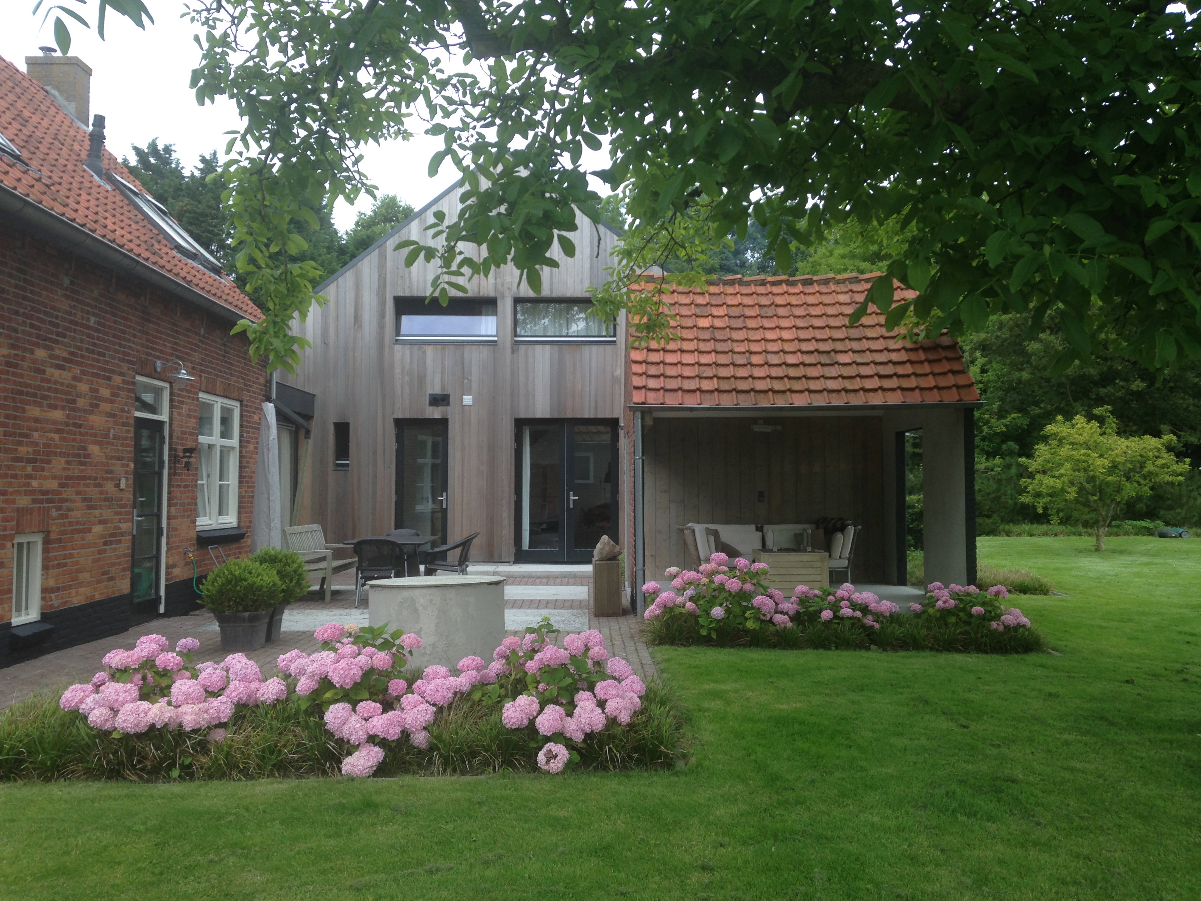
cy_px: 450
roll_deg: +1.2
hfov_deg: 55.4
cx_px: 600
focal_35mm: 33
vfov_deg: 42.9
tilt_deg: +1.1
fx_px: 1145
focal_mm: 4.12
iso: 50
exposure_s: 1/155
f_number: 2.4
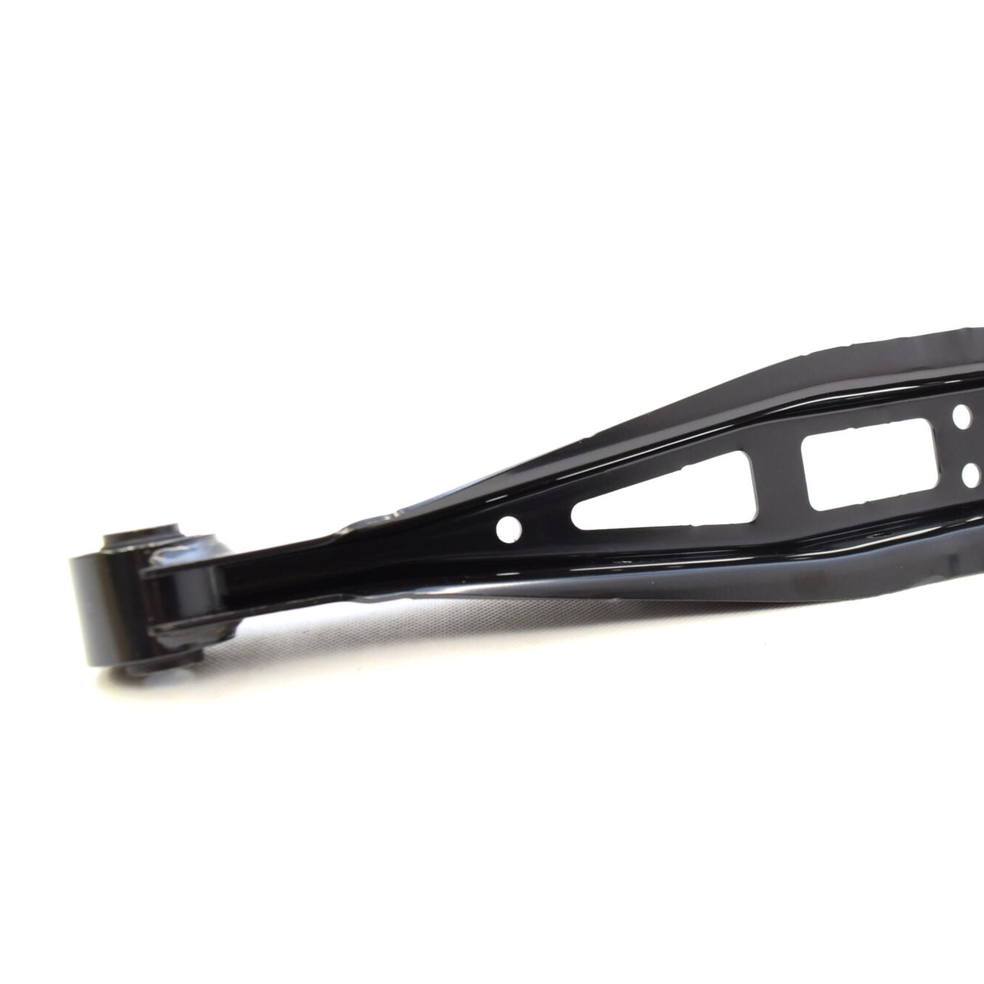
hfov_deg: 41.6
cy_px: 492
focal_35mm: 39
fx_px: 1254
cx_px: 737
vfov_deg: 42.8
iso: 400
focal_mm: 20
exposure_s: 1/125
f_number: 5.6
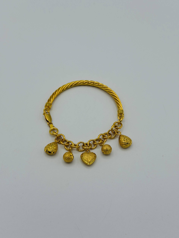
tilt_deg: -56.3
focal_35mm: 48
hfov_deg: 30.3
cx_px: 90
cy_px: 119
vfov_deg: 39.7
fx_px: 331
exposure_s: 1/5208
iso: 64
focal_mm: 6.76
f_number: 1.78
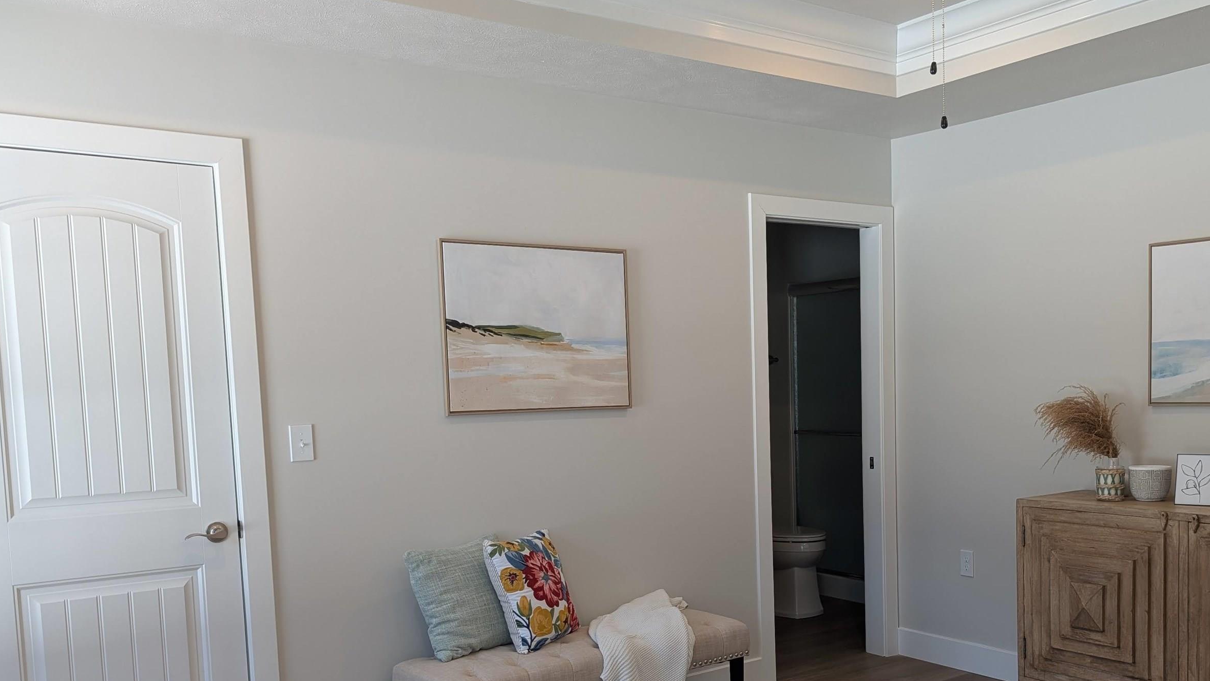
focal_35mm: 34
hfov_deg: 57.3
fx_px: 1091
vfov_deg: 34.0
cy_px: 506
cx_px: 755
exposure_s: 1/120
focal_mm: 6.9
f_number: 1.68
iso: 63
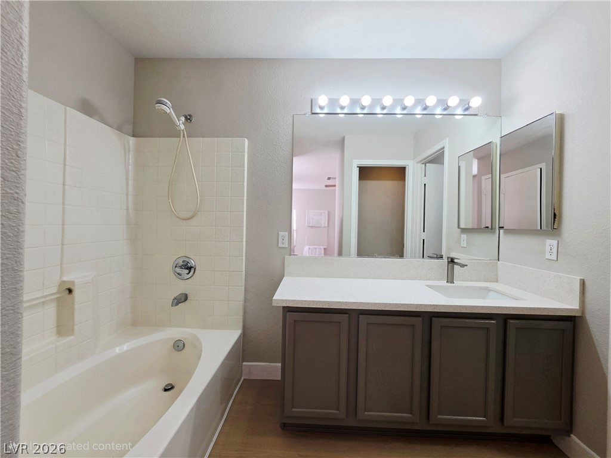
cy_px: 229
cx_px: 306
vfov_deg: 89.9
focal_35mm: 13
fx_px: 229
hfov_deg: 106.2
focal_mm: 2.2
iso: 32
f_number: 1.9
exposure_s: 1/120
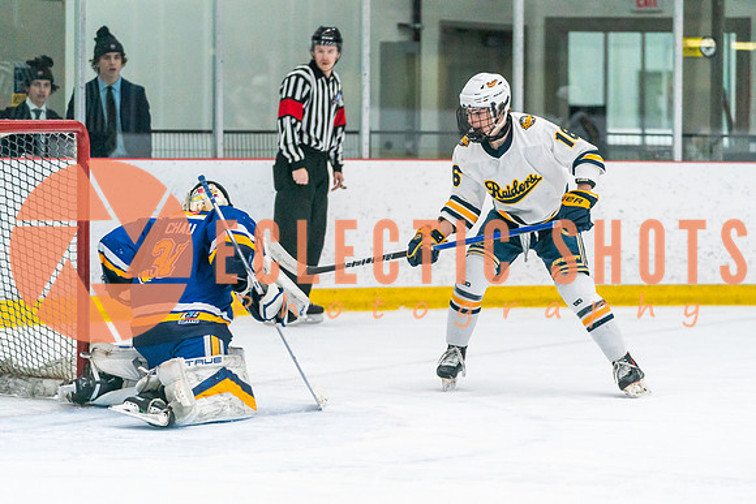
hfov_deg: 12.2
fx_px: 3540
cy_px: 306
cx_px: 378
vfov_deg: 8.1
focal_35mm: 169
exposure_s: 1/1250
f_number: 2.8
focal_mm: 130
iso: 3200
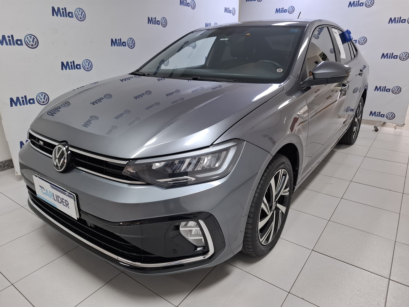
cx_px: 204
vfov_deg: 58.9
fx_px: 272
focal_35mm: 23
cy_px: 154
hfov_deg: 73.9
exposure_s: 1/60
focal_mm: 5.54
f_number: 1.8
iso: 320
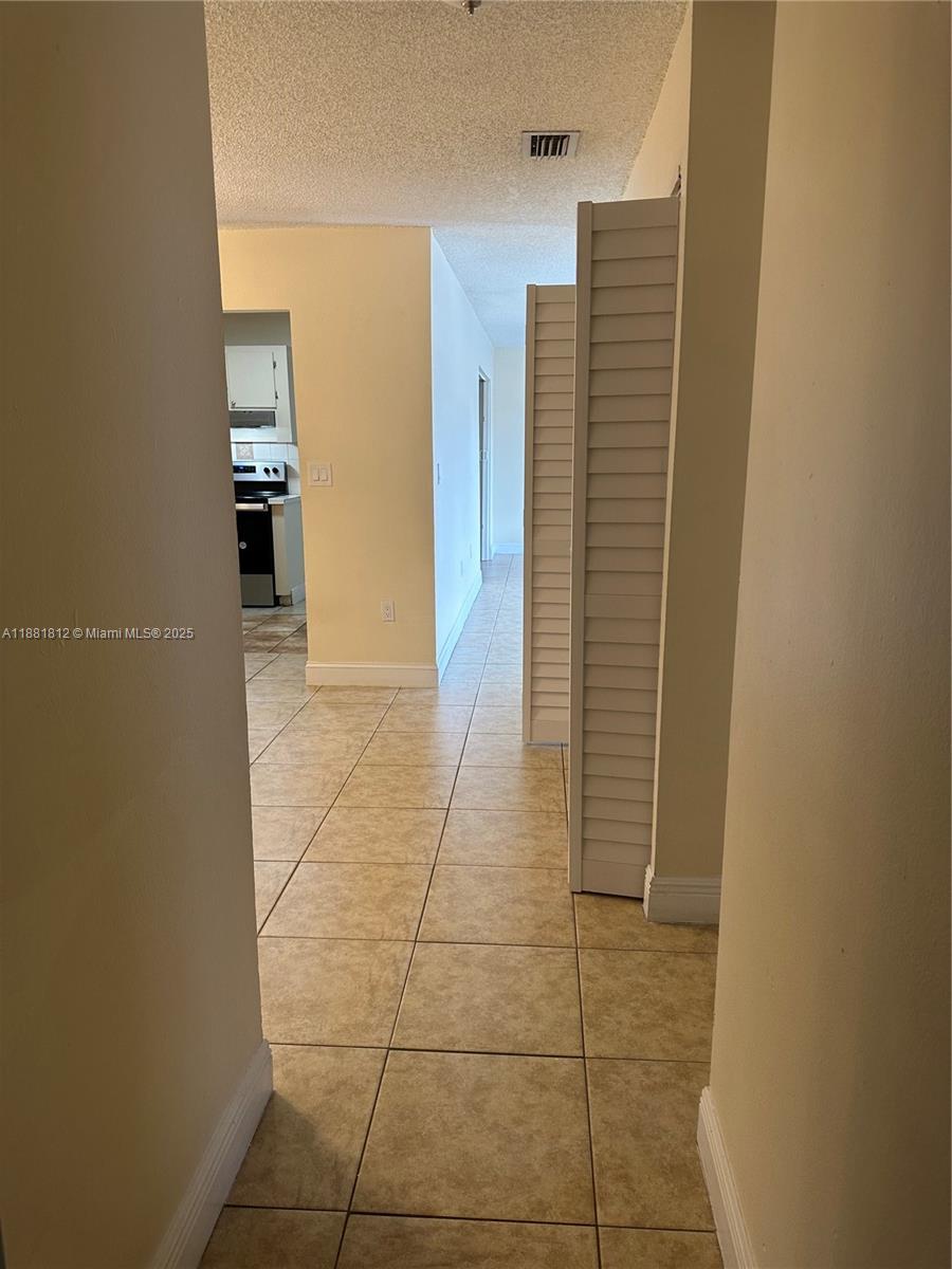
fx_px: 880
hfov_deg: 56.8
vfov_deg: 71.6
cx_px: 476
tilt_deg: -10.3
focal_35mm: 24
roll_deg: -0.3
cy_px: 634
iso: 160
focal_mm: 6.86
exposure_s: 1/60
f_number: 1.78
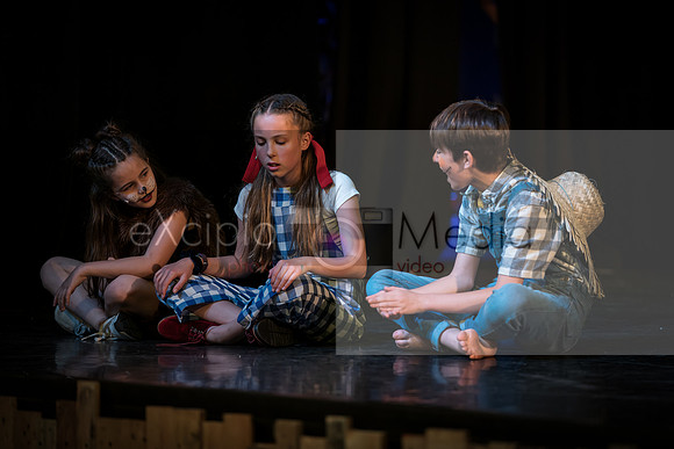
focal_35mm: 189
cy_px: 238
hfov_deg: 10.9
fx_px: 3542
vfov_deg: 7.3
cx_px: 366
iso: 500
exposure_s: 1/100
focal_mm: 174
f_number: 2.8
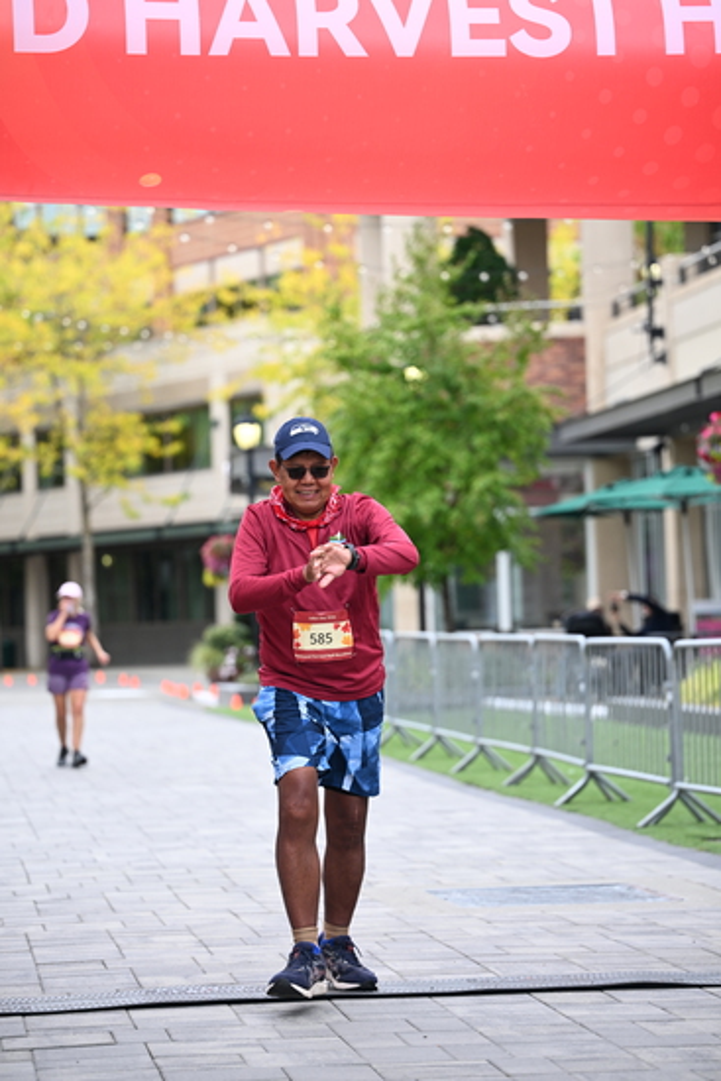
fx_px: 3092
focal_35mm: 103
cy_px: 540
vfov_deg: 19.8
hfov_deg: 13.3
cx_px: 360
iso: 400
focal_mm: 103
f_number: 2.8
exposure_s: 1/1000
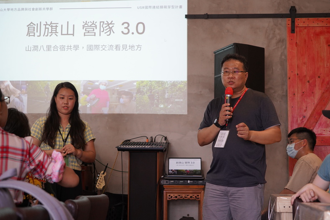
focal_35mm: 60
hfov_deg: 33.4
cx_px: 167
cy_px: 109
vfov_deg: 22.6
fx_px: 550
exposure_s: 1/160
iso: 1600
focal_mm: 59
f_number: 5
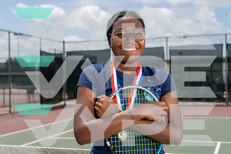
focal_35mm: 60
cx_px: 116
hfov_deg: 33.4
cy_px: 77
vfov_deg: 22.6
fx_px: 385
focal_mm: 60
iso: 250
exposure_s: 1/1250
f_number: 6.3
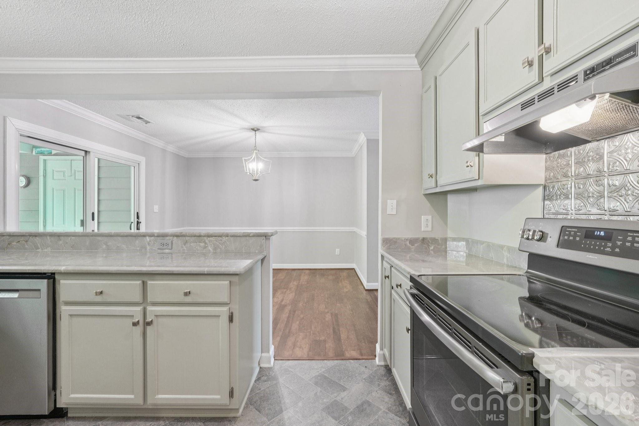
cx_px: 320
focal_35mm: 16
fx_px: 280
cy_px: 213
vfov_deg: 74.6
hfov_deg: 97.6
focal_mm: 10.5
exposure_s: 1/3.33
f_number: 8
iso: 400
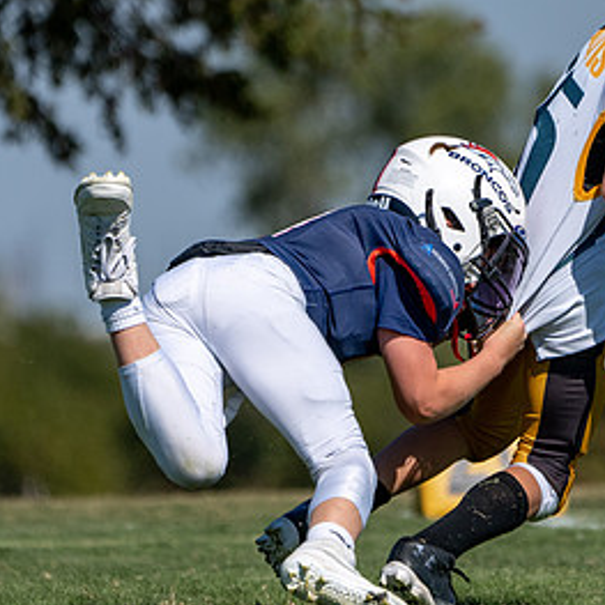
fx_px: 19694
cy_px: 165
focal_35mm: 996
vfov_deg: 1.8
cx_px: 508
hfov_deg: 1.8
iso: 250
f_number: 5.6
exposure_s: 1/2500
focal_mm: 400
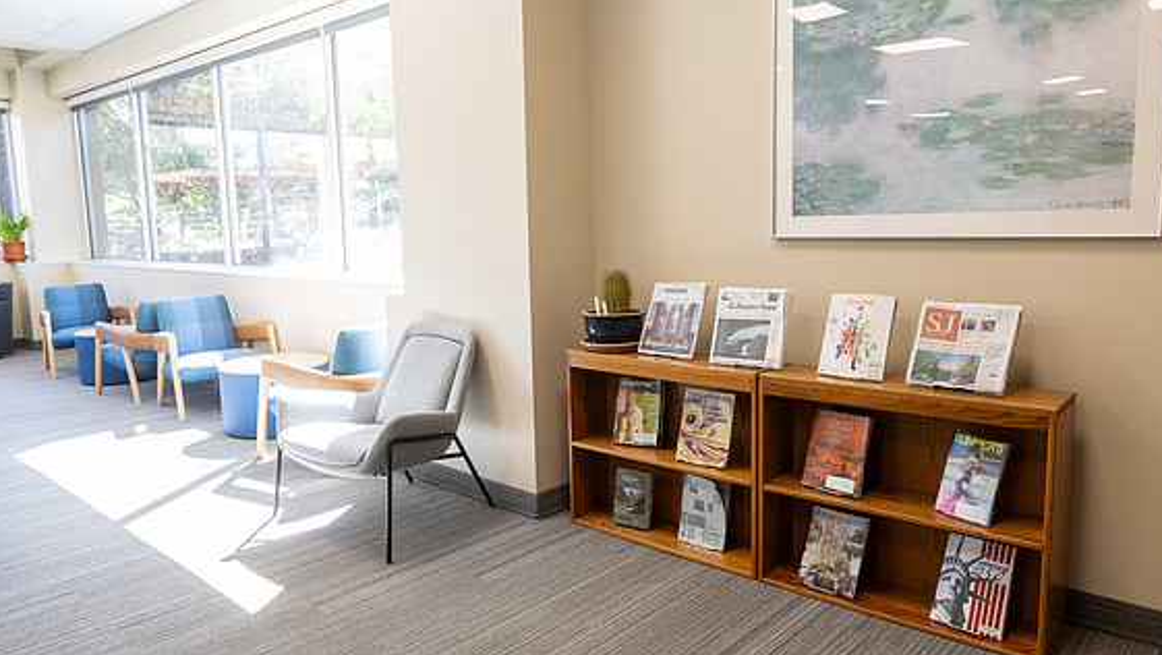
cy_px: 333
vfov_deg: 44.4
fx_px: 801
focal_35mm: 26
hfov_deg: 71.9
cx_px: 592
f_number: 5
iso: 1000
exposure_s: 1/160
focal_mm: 24
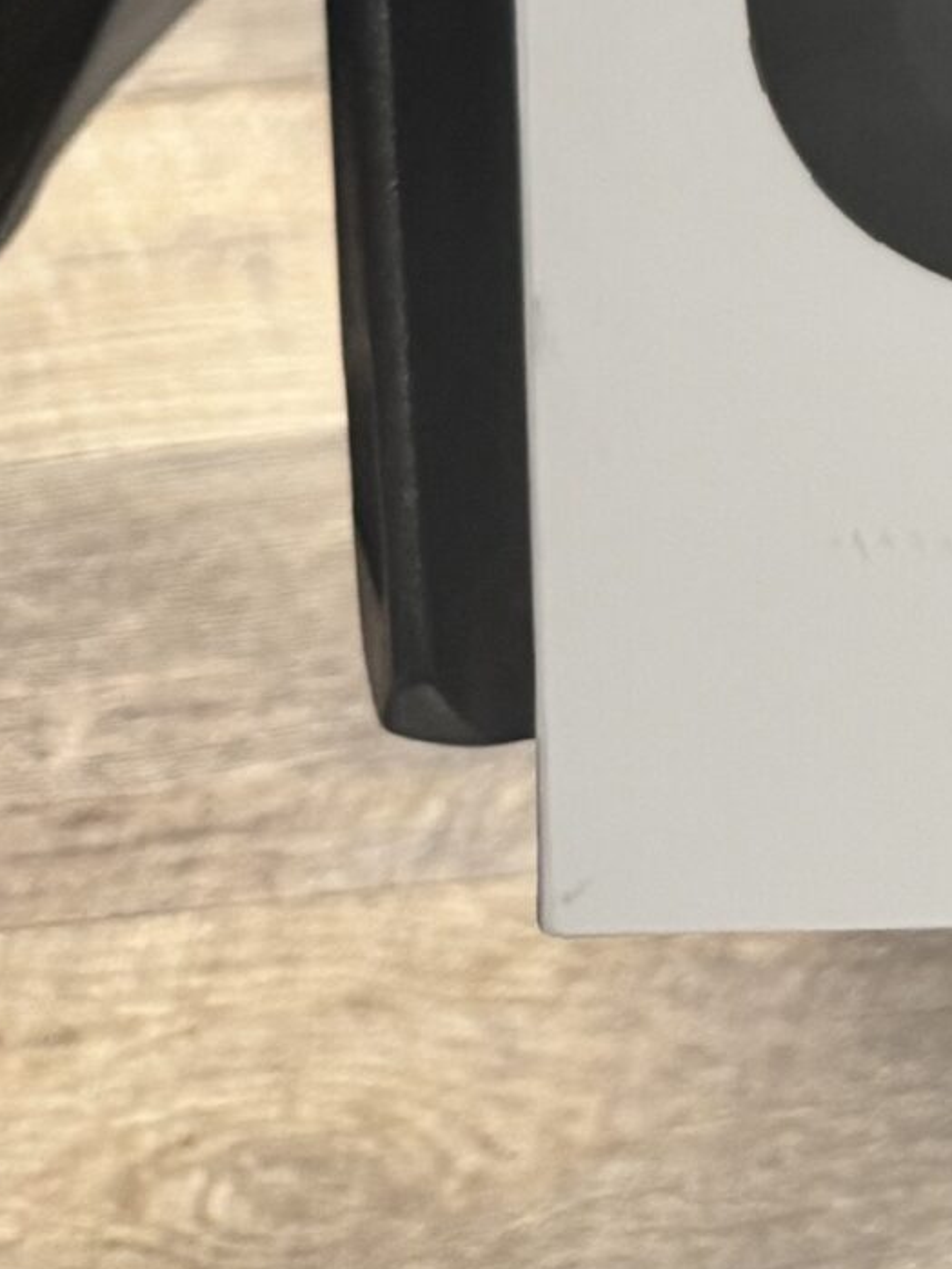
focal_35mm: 88
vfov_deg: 17.9
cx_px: 1657
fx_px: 3225
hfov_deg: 14.9
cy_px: -1007
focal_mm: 6.76
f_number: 1.78
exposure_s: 1/60
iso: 200
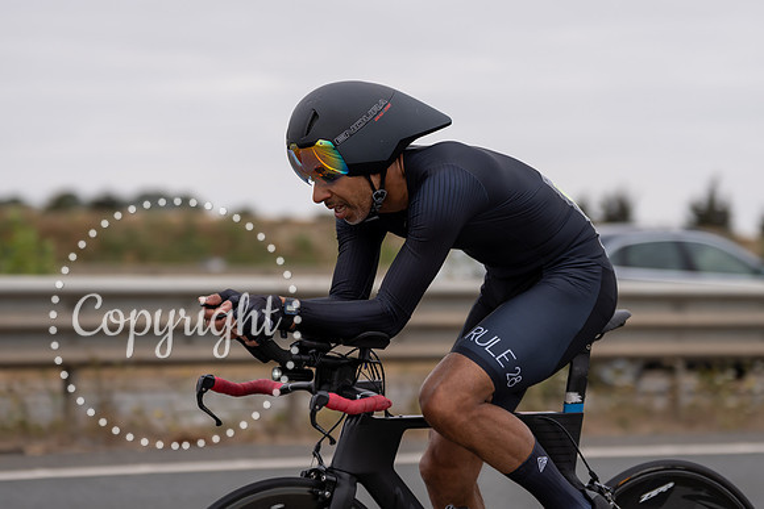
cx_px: 381
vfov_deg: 10.5
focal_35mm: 130
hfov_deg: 15.7
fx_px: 2769
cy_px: 207
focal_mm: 108
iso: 100
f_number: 3.2
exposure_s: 1/800
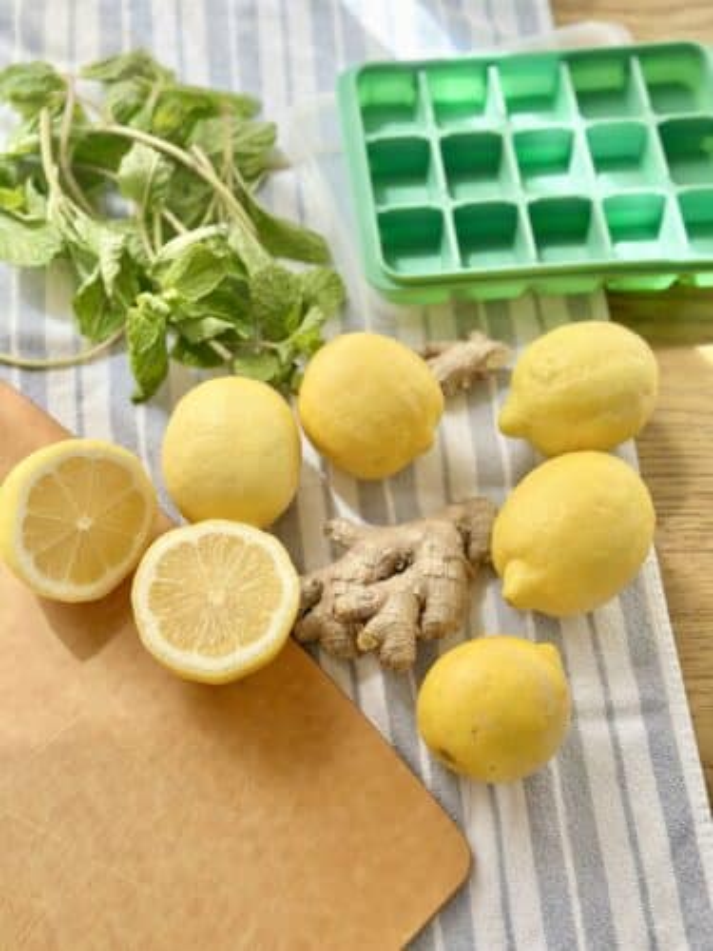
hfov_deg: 30.3
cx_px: 356
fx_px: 1318
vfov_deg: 39.7
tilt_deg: -64.1
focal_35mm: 48
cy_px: 476
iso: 80
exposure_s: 1/810
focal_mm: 6.86
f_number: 1.78
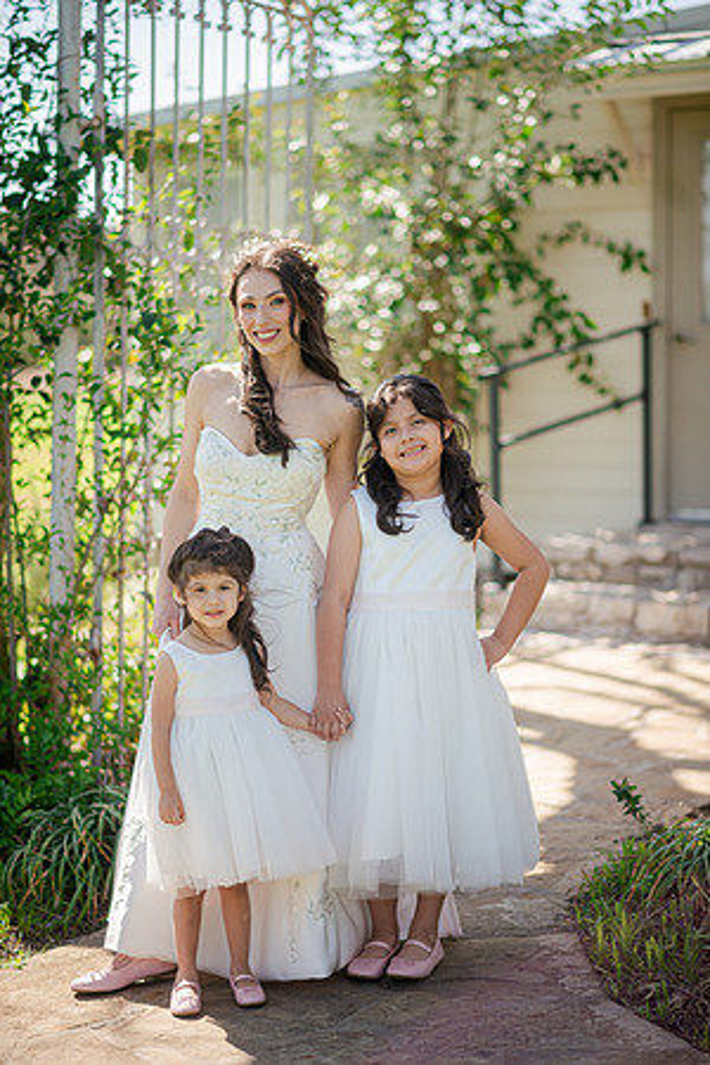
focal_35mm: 85
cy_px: 532
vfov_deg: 23.9
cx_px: 355
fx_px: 2514
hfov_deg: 16.1
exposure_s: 1/4000
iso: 200
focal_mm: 85
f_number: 1.8
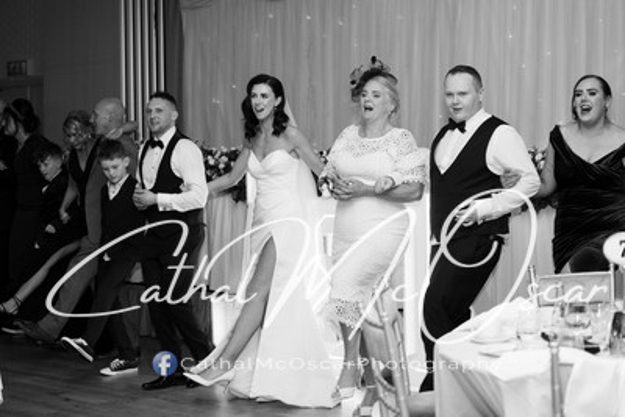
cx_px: 312
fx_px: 1737
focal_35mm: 100
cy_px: 208
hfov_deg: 20.4
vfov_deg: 13.7
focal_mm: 100
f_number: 2.8
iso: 400
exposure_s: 1/200
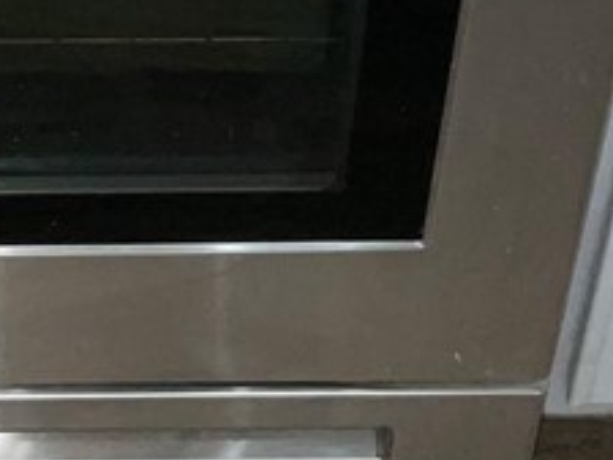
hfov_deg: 14.6
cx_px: -38
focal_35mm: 132
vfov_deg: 10.7
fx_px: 2339
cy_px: -291
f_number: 1.8
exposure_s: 1/60
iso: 50
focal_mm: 3
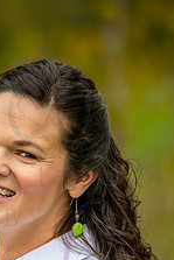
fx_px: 1969
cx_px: 40
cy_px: 216
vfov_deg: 7.6
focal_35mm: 272
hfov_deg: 5.1
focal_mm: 135
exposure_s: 1/1600
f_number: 4
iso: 1000
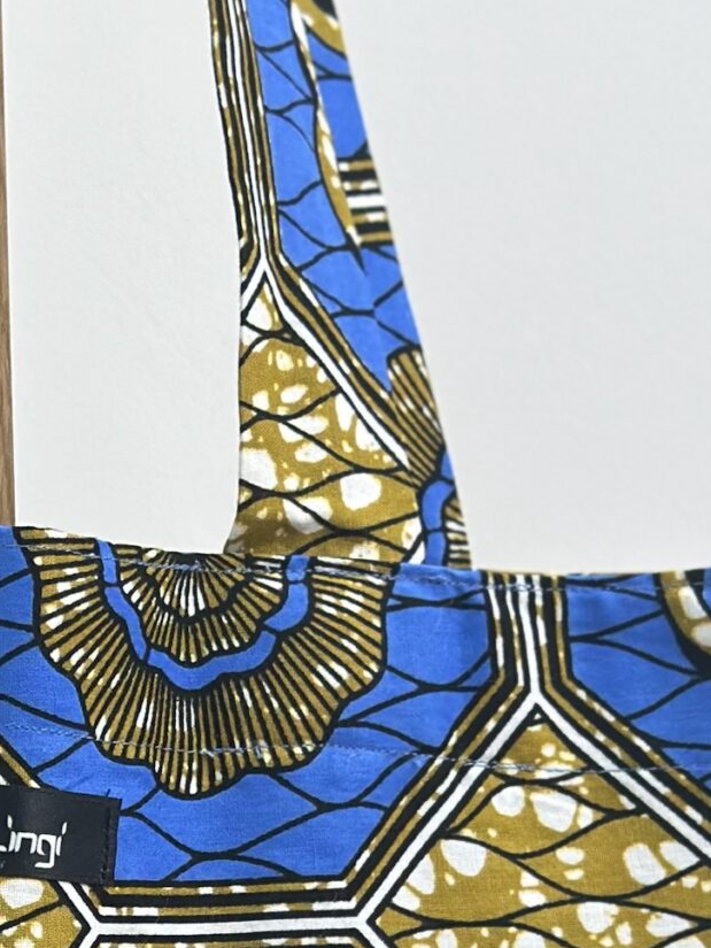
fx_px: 4079
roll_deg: +0.7
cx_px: -65
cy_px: 1288
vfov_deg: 12.8
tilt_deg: -7.1
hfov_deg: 9.9
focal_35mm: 149
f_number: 1.78
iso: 80
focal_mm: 6.86
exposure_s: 1/100
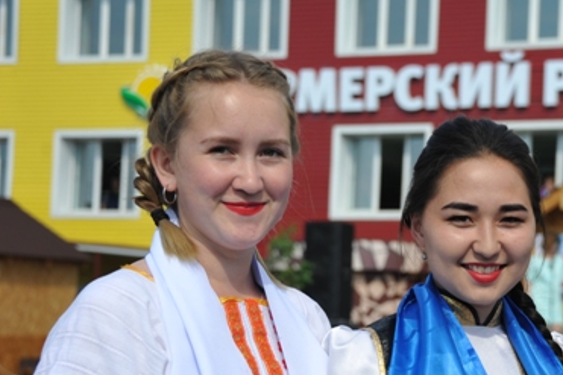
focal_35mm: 107
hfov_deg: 18.9
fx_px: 1673
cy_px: 246
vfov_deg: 12.8
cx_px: 470
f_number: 5.6
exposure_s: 1/1000
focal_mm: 62
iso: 250
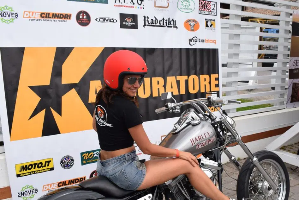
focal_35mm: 38
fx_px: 316
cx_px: 177
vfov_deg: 34.9
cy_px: 124
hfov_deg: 50.4
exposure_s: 1/400
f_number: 10
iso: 200
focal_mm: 20
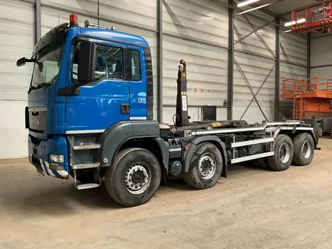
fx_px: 278
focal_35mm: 29
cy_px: 124
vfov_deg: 48.2
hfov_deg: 61.7
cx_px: 166
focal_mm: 3
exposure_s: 1/60
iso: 80
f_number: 1.8
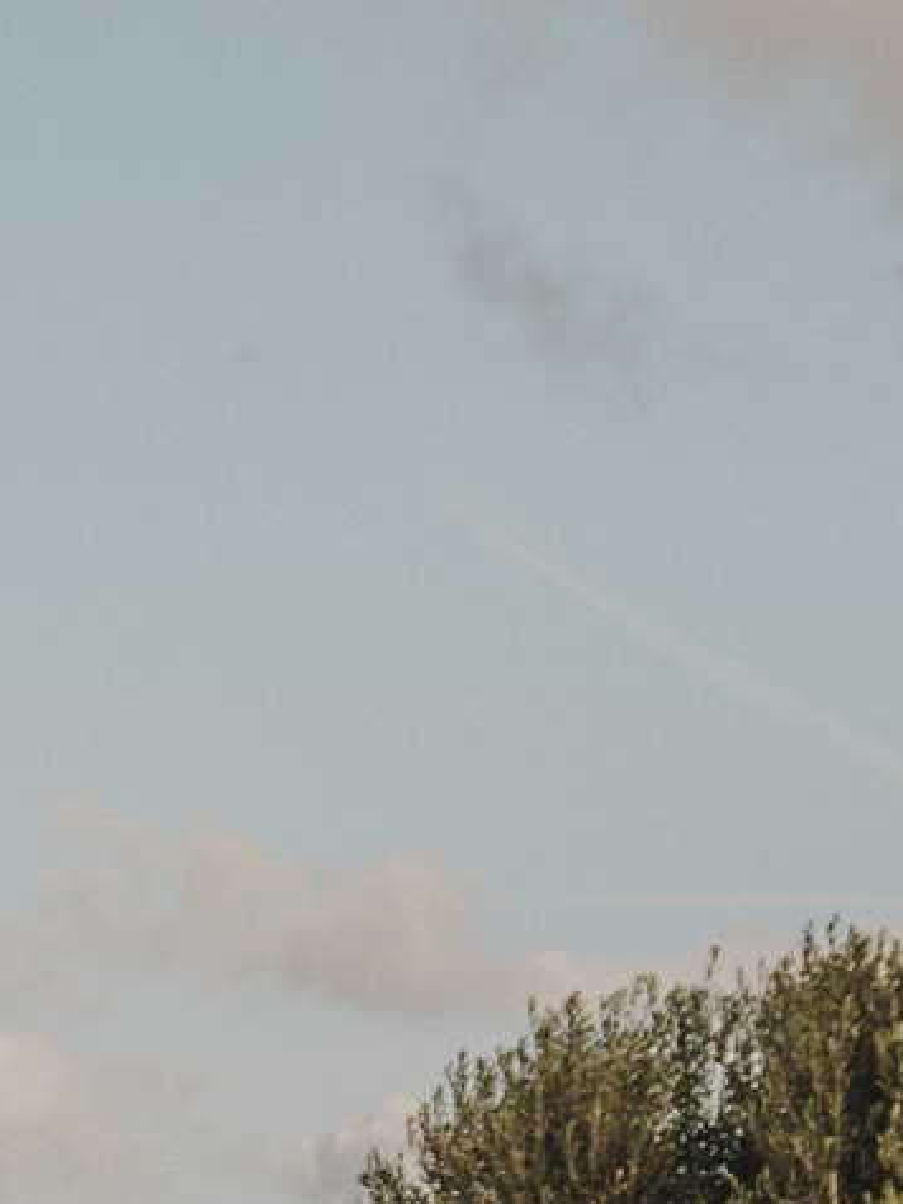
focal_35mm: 191
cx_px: -1484
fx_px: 6646
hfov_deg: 7.2
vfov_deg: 10.2
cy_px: 1390
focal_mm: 42.5
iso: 100
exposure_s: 1/210
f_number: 5
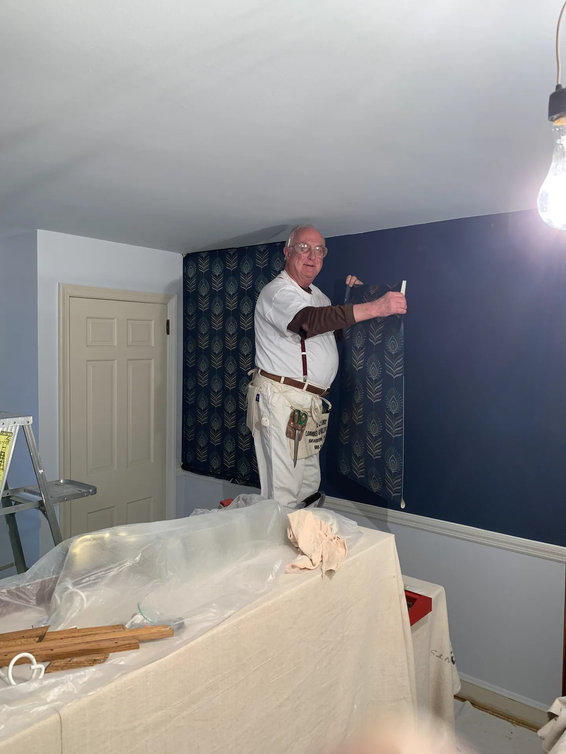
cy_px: 377
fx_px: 567
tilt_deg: -1.0
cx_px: 283
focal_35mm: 26
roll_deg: -1.2
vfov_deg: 67.3
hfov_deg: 53.1
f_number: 1.8
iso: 64
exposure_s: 1/60
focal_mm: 4.25
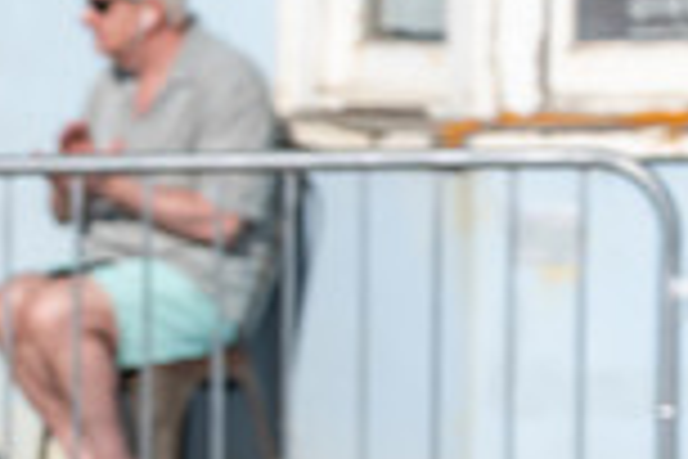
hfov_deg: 7.6
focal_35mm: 265
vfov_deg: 5.2
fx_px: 5064
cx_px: -400
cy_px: 515
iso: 100
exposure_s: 1/1000
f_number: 4.5
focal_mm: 70
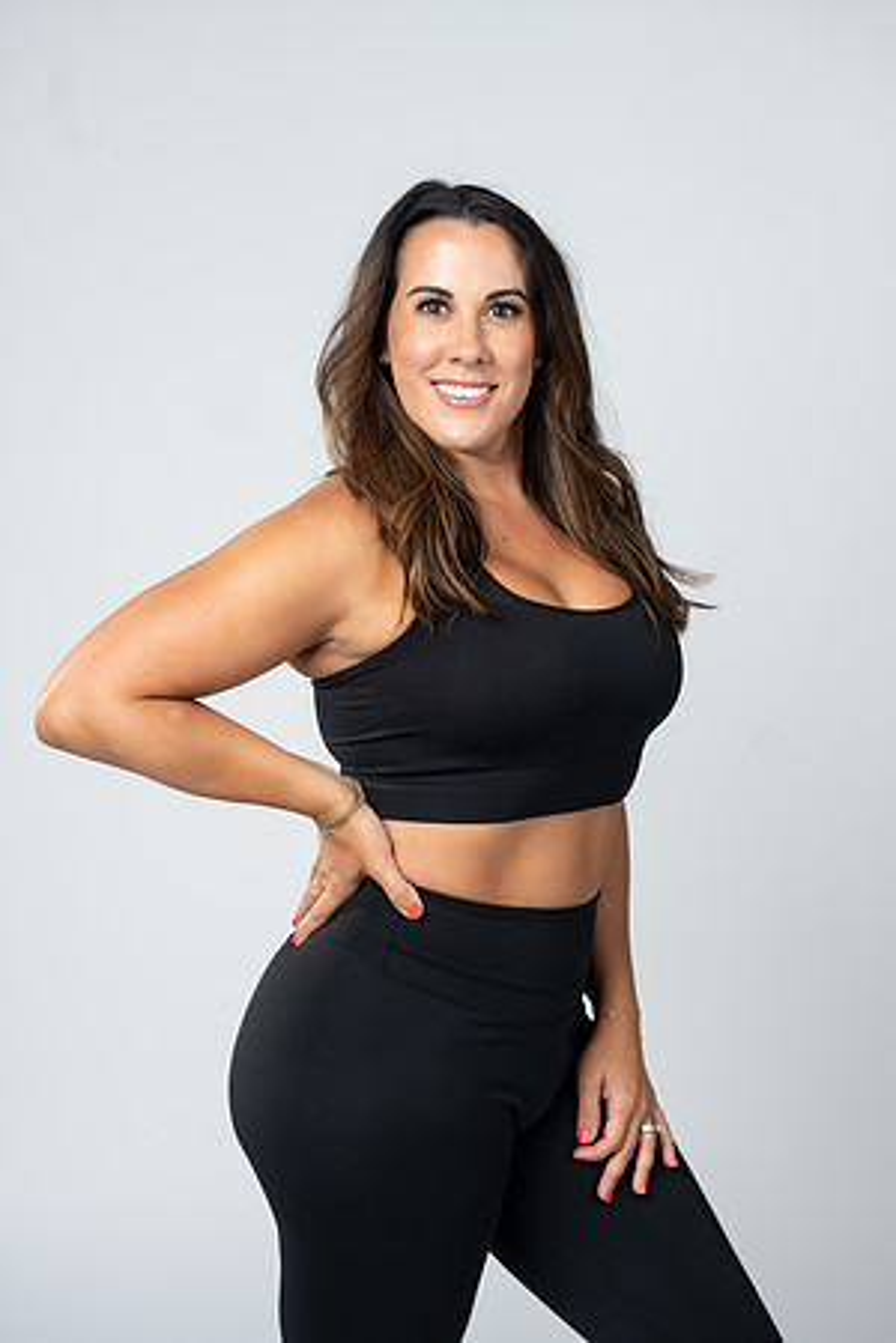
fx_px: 3173
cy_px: 672
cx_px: 448
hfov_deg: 16.1
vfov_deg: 23.9
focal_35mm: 85
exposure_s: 1/160
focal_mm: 85
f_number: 3.5
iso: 200
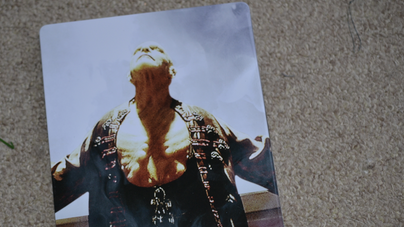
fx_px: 793
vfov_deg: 16.3
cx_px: 178
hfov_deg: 28.6
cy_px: 142
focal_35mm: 74
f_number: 3
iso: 250
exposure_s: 1/60
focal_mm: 40
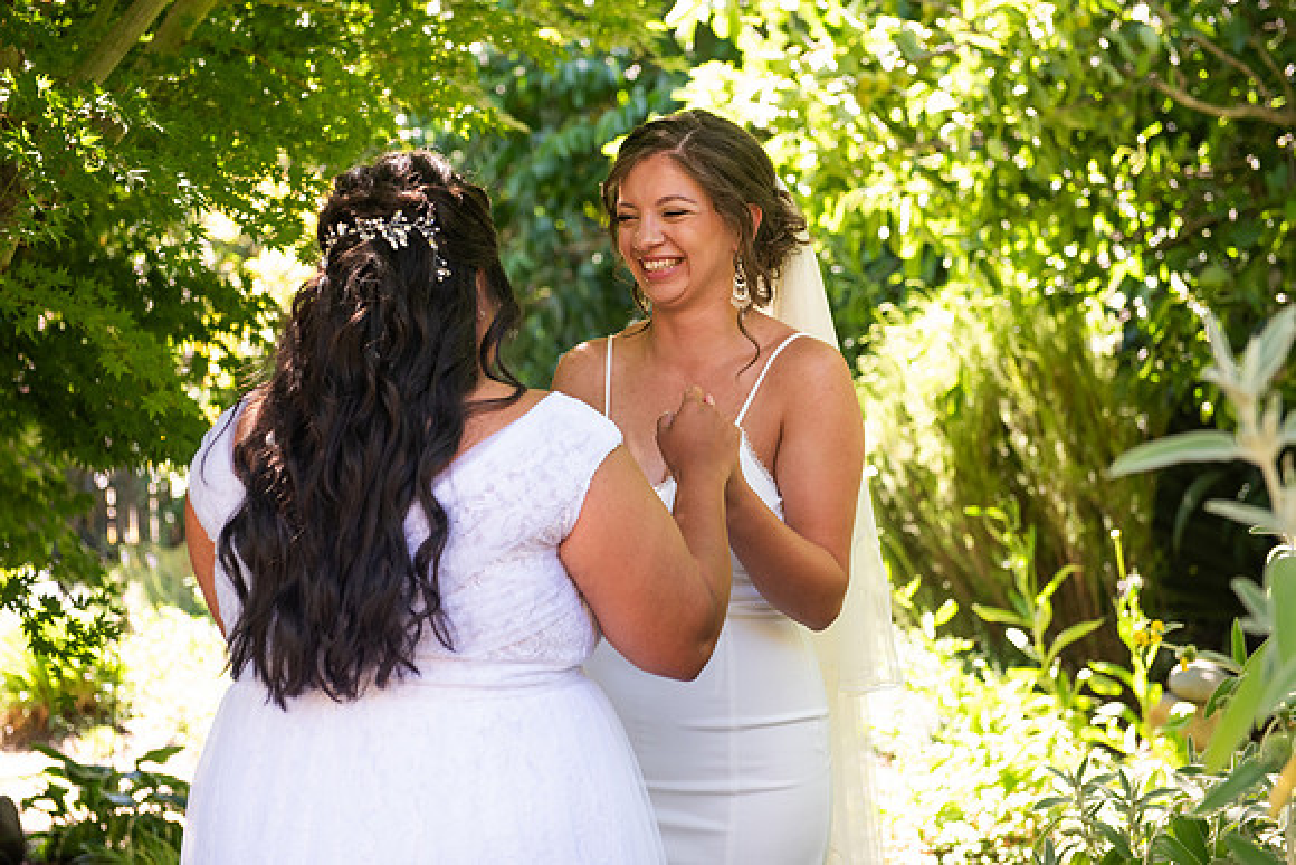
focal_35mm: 66
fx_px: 2376
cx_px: 648
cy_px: 432
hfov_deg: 30.5
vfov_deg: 20.6
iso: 640
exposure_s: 1/250
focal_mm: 66
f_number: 4
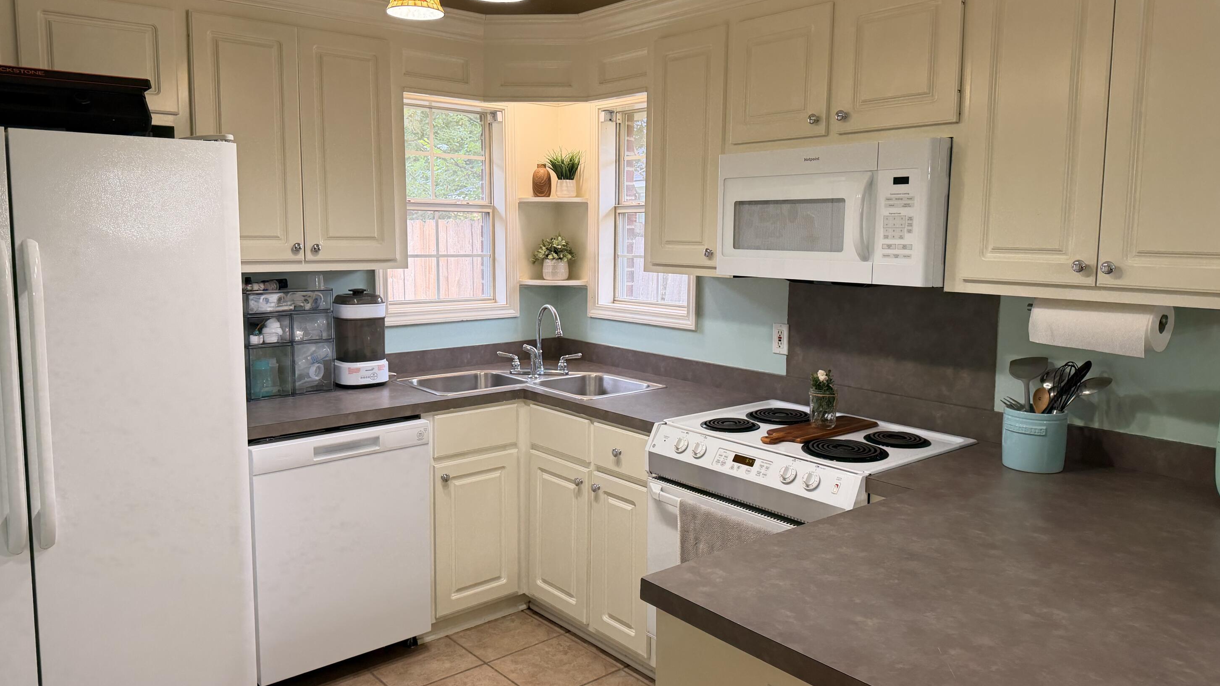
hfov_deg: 69.9
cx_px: 610
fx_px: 873
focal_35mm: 27
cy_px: 314
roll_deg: +0.5
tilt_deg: -5.3
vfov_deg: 42.9
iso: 160
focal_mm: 6.76
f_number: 1.78
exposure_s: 1/120
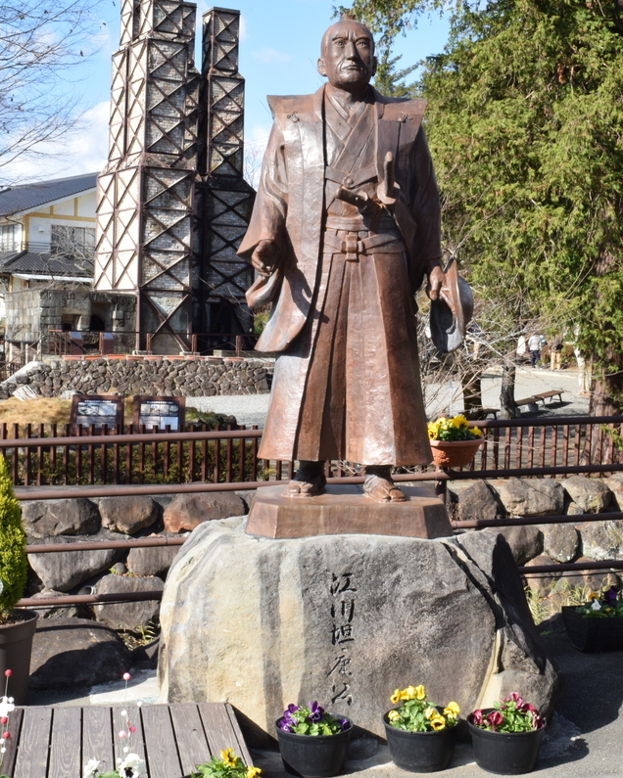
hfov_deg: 28.8
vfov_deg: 35.6
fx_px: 1212
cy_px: 403
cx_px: 292
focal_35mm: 53
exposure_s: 1/100
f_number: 25
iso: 800
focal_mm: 29
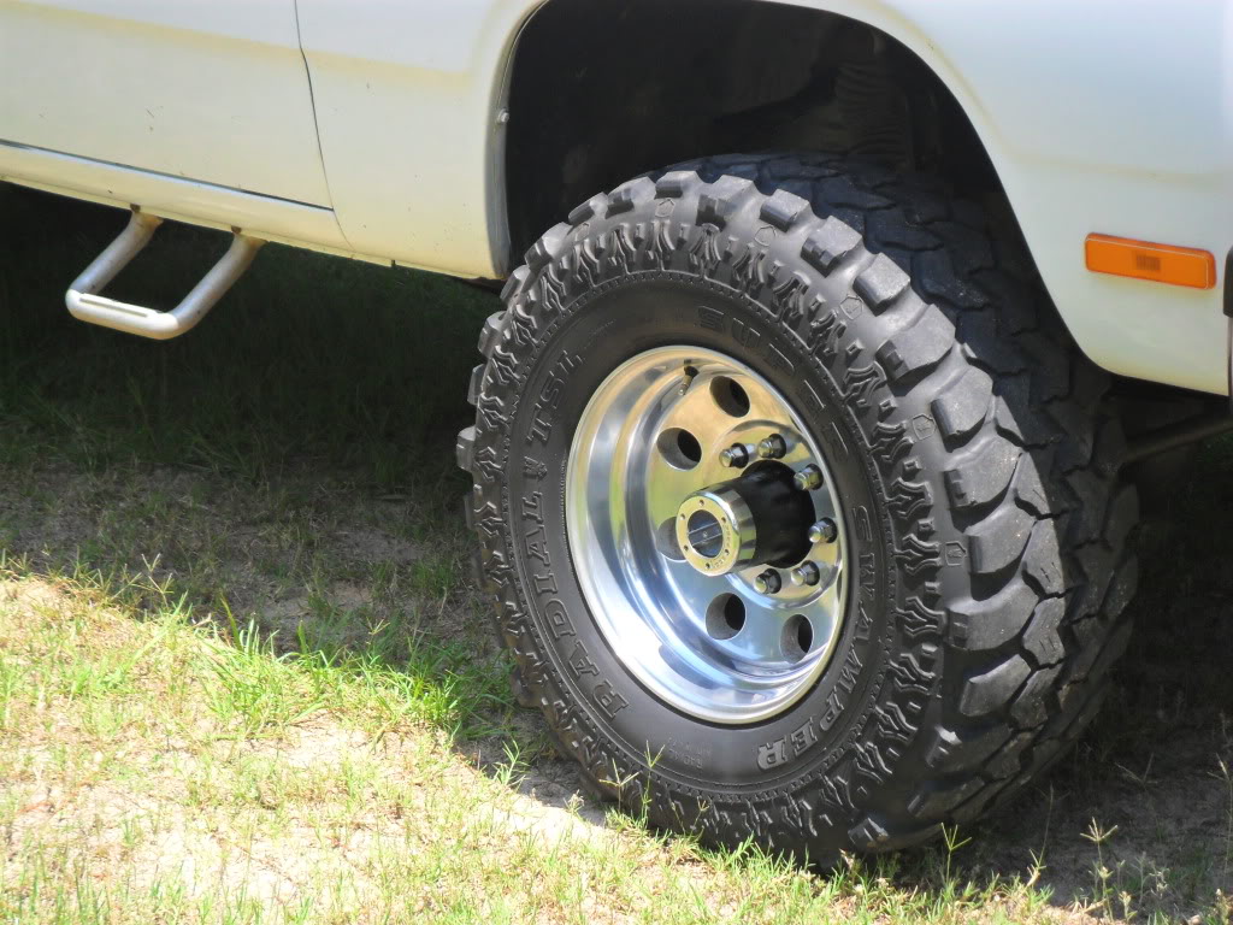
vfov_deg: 13.7
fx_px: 3847
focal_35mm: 108
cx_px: 616
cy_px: 462
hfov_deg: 18.2
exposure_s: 1/250
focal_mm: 19.6
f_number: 5
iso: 100
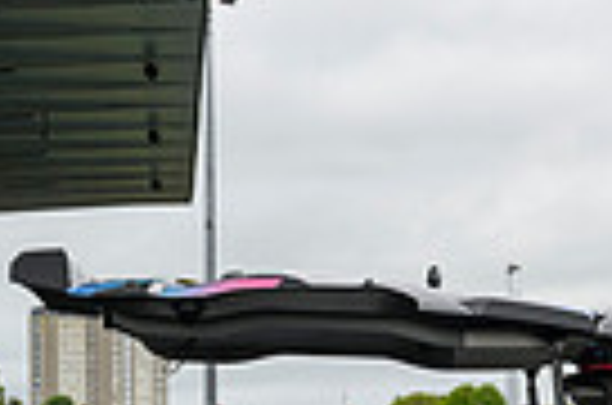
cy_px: 637
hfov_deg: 10.3
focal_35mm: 184
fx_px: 3121
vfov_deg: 7.3
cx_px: 1220
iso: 250
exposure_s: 1/160
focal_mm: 43
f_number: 7.1
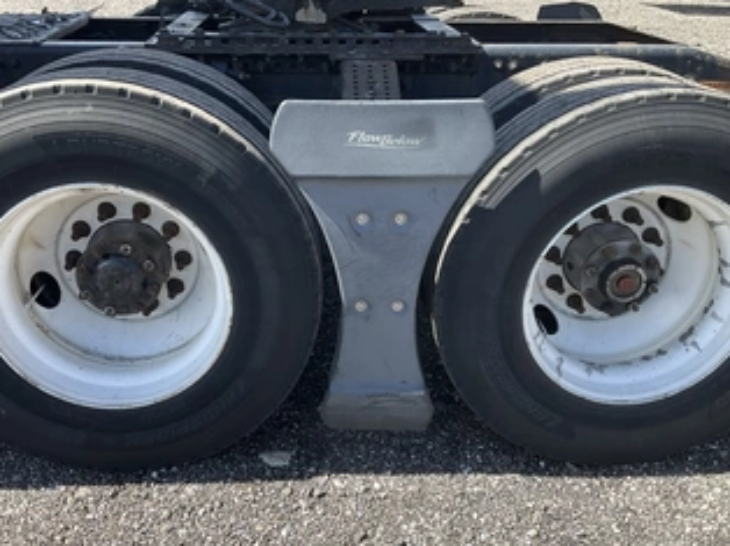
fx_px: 780
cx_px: 346
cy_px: 274
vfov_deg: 38.6
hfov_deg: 50.2
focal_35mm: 37
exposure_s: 1/514
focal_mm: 3
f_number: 1.8
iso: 25
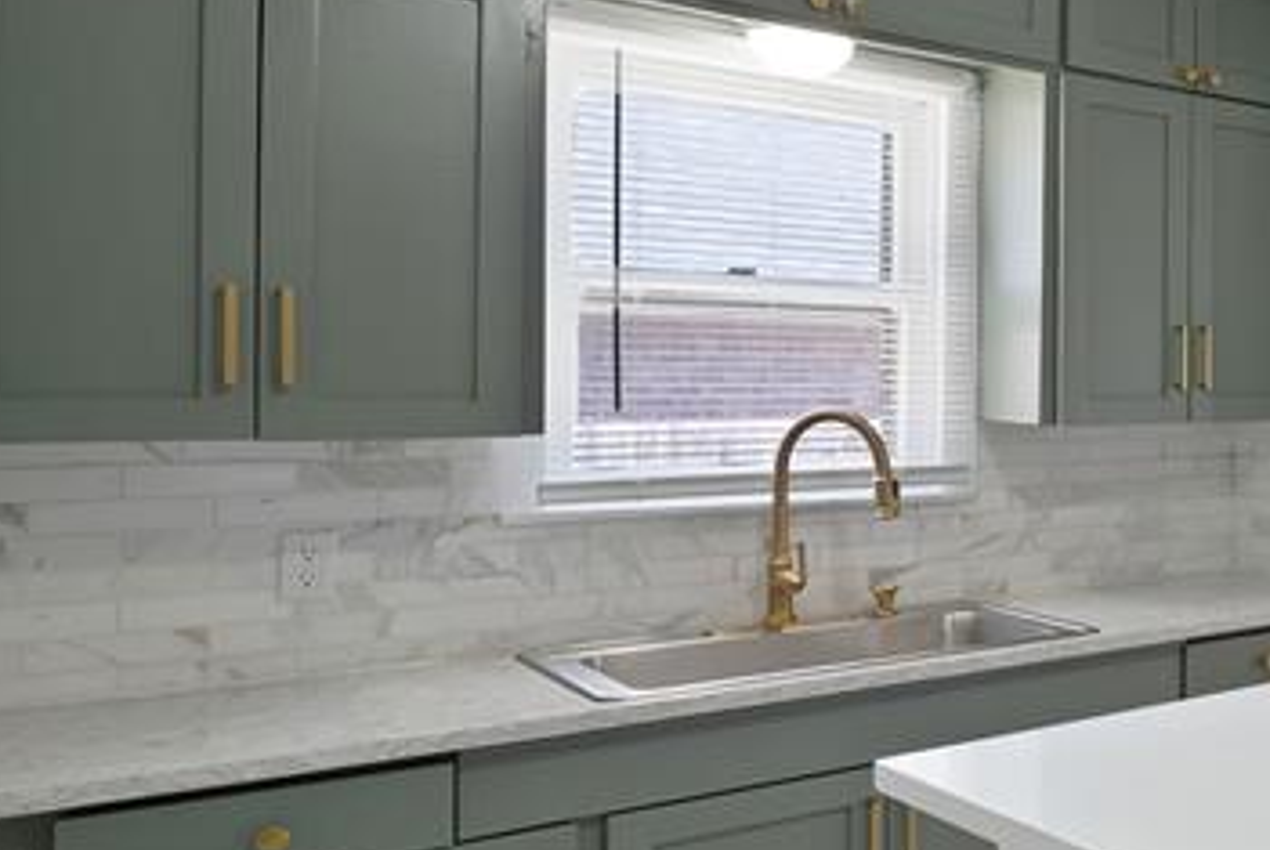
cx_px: 1563
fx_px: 1236
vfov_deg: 37.9
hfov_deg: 38.3
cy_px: 376
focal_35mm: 35
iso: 640
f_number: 9
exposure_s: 1/8
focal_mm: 12
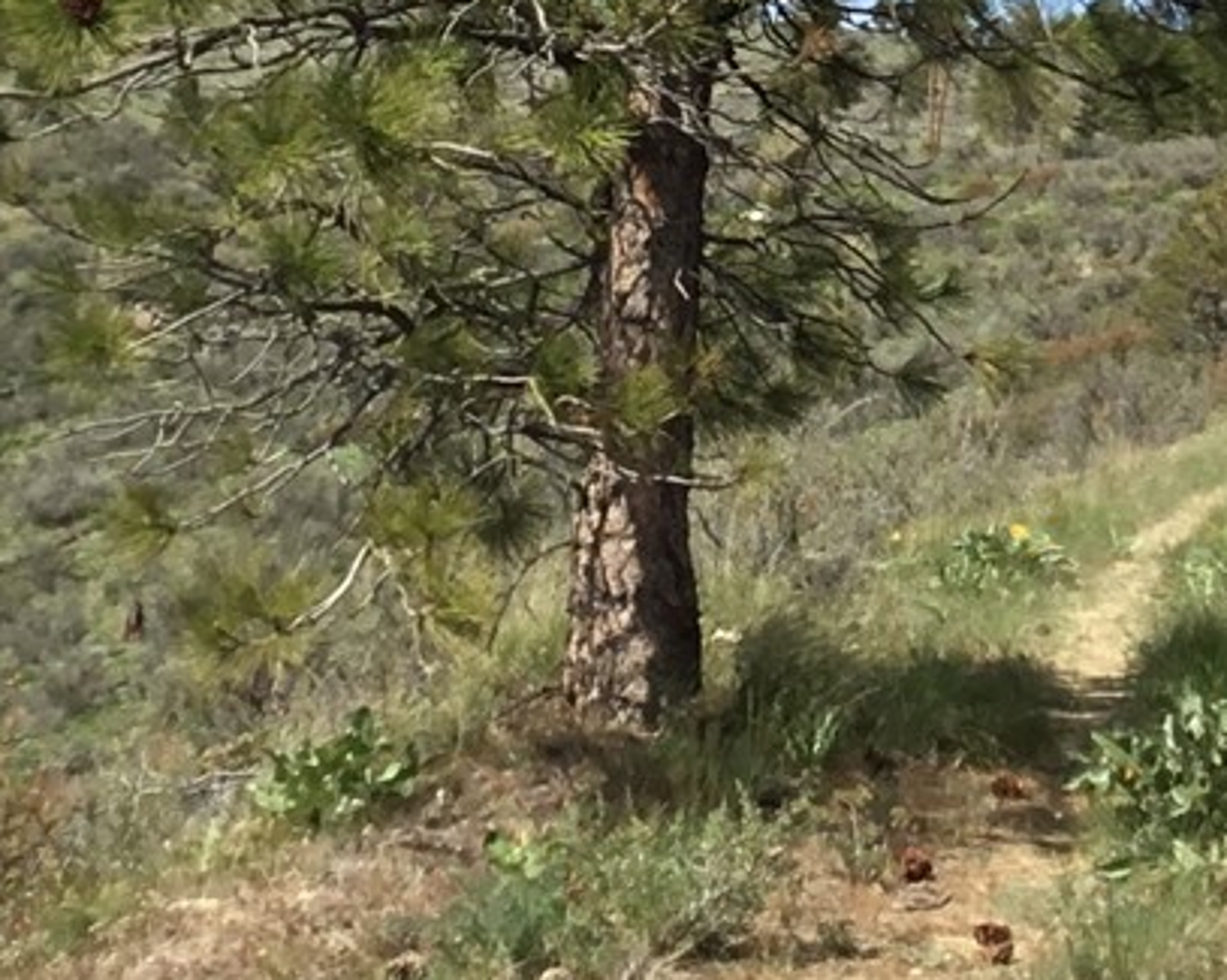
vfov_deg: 12.6
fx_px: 4318
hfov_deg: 16.0
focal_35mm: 119
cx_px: 1106
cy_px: -238
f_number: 2.4
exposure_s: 1/936
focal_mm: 3.3
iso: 25
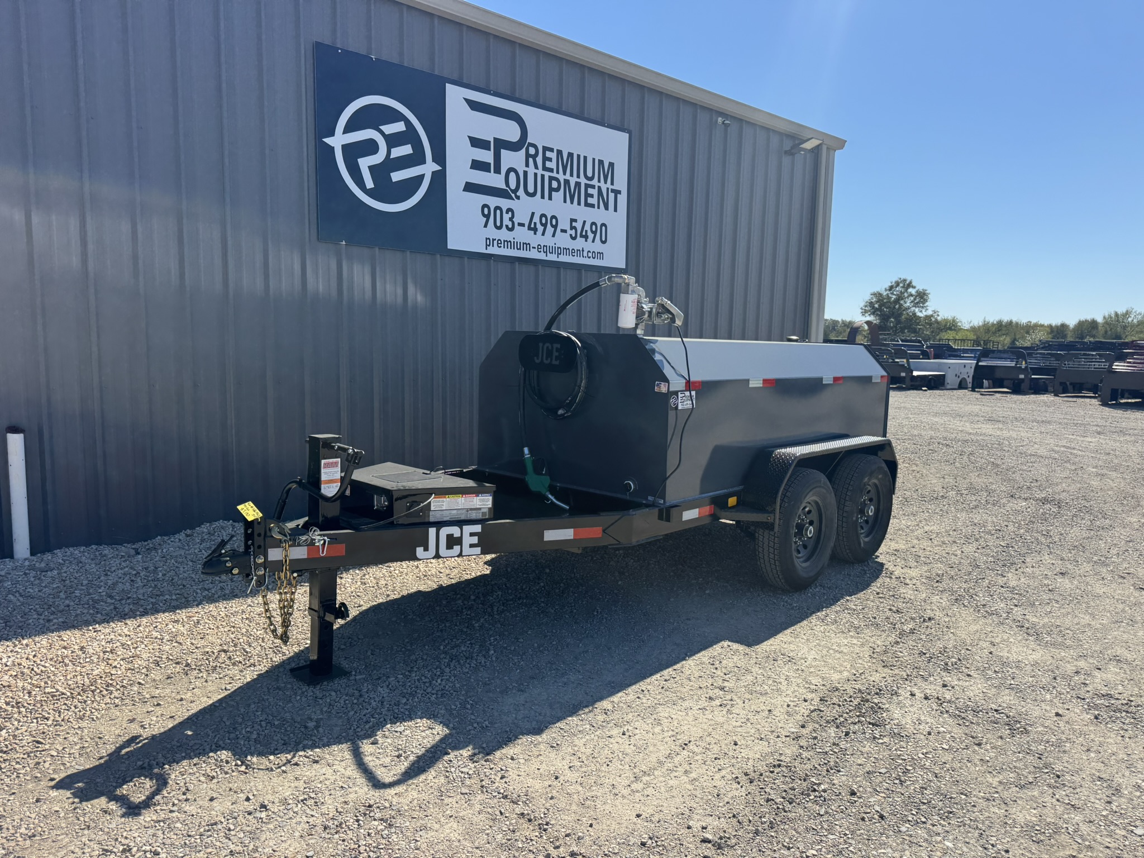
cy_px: 429
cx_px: 572
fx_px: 793
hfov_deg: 71.6
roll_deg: +0.9
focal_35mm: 24
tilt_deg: -9.7
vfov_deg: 56.8
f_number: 1.78
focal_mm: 6.76
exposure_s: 1/3802
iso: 80
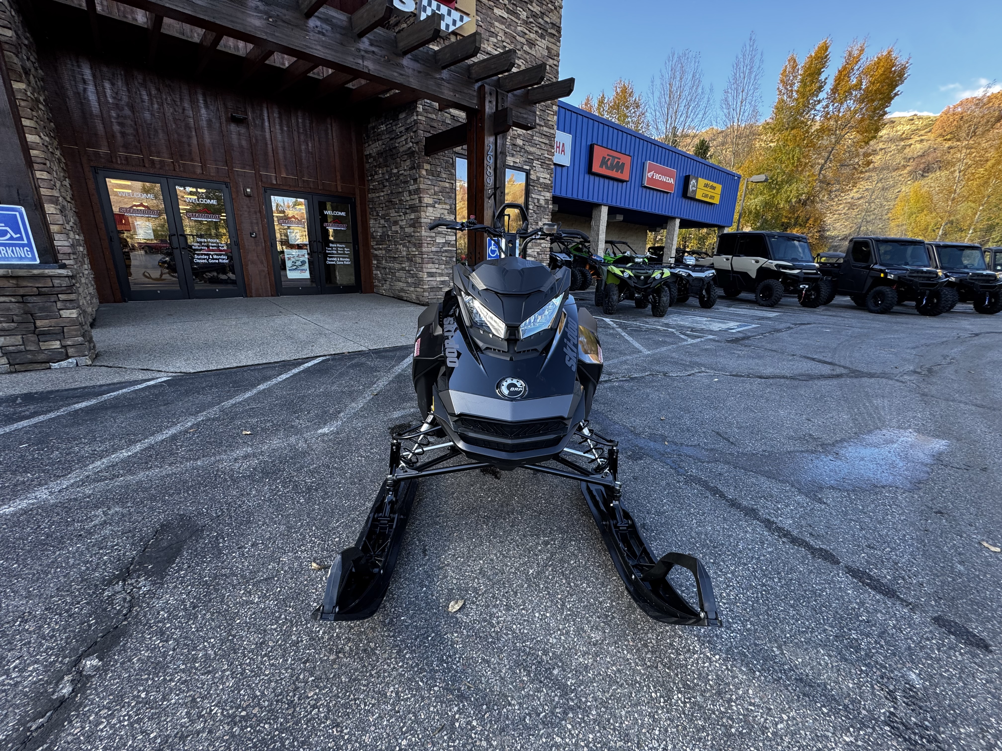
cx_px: 501
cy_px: 376
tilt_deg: -17.9
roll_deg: -1.6
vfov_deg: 85.7
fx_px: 405
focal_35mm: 14
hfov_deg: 102.1
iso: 64
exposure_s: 1/99
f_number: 2.2
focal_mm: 2.22
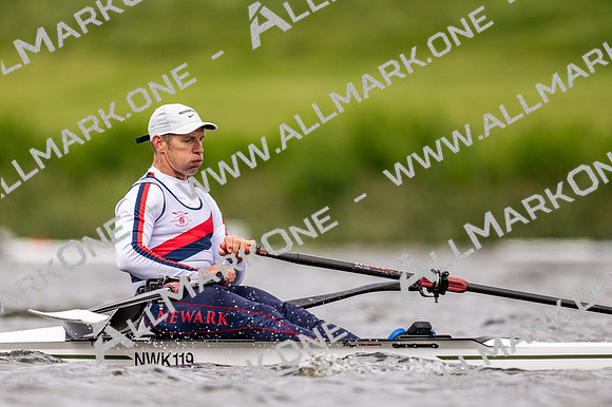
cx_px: 306
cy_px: 204
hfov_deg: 2.3
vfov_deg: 1.5
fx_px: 15291
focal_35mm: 900
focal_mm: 600
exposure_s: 1/2500
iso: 560
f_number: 4
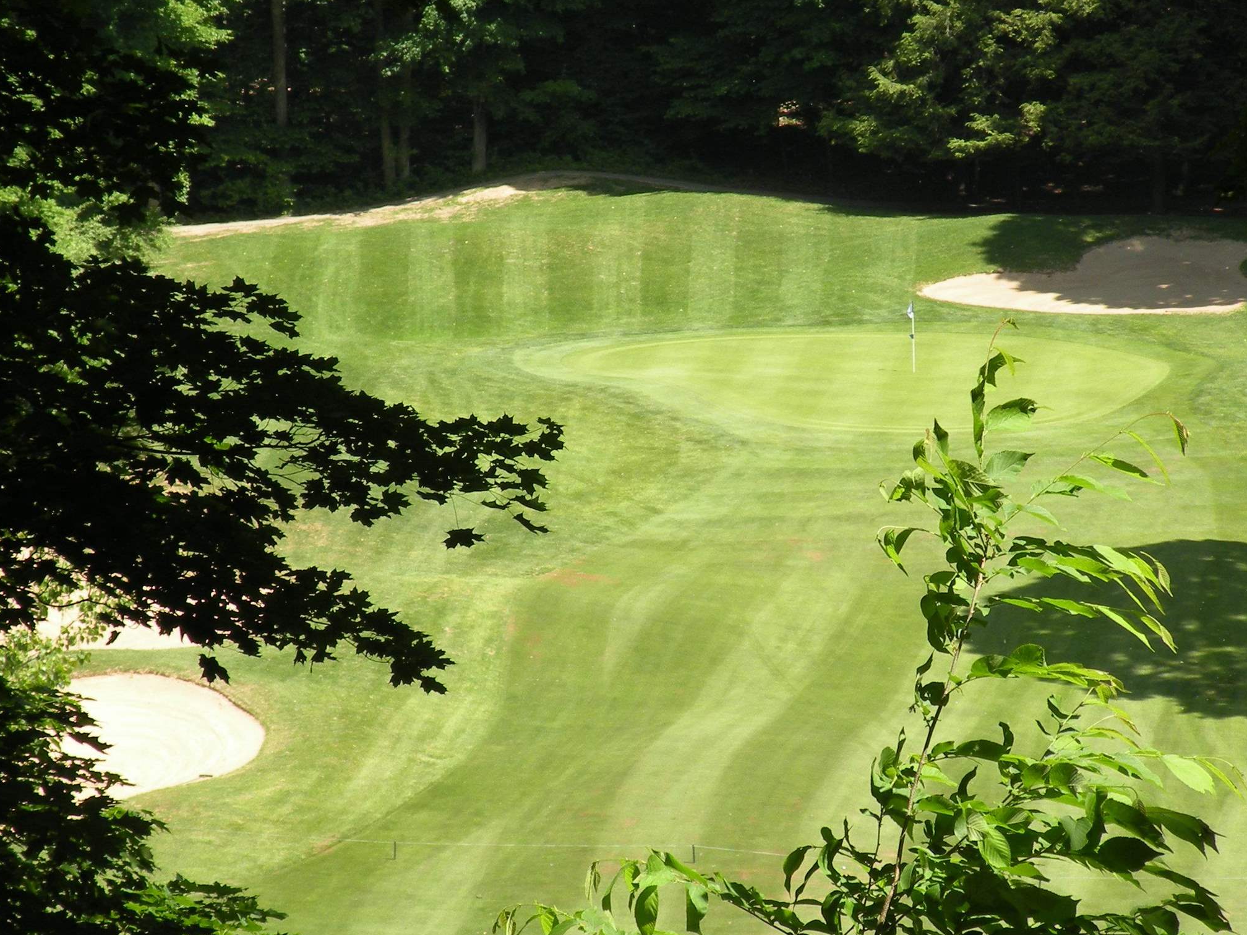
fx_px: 9330
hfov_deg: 7.6
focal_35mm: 259
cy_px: 424
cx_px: 853
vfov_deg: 5.7
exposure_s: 1/200
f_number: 5
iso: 64
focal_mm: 30.1
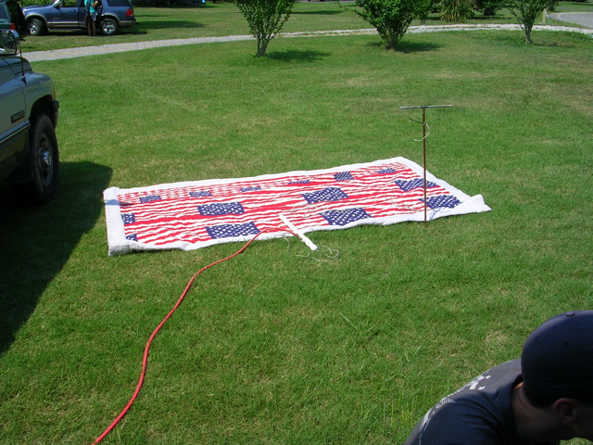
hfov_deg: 49.0
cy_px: 222
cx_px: 296
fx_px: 651
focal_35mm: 38
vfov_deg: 37.7
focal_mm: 5.8
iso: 50
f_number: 5.6
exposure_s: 1/356
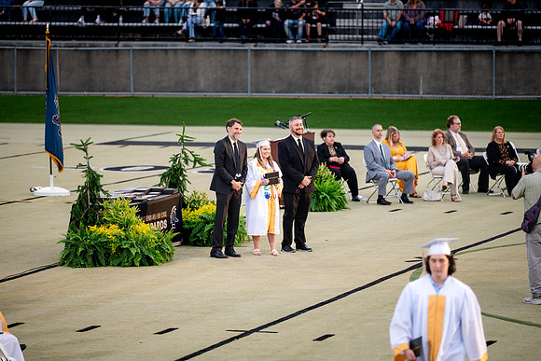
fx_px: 3270
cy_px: 178
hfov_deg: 9.5
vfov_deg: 6.3
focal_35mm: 218
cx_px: 262
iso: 400
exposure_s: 1/500
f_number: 2.8
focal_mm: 200
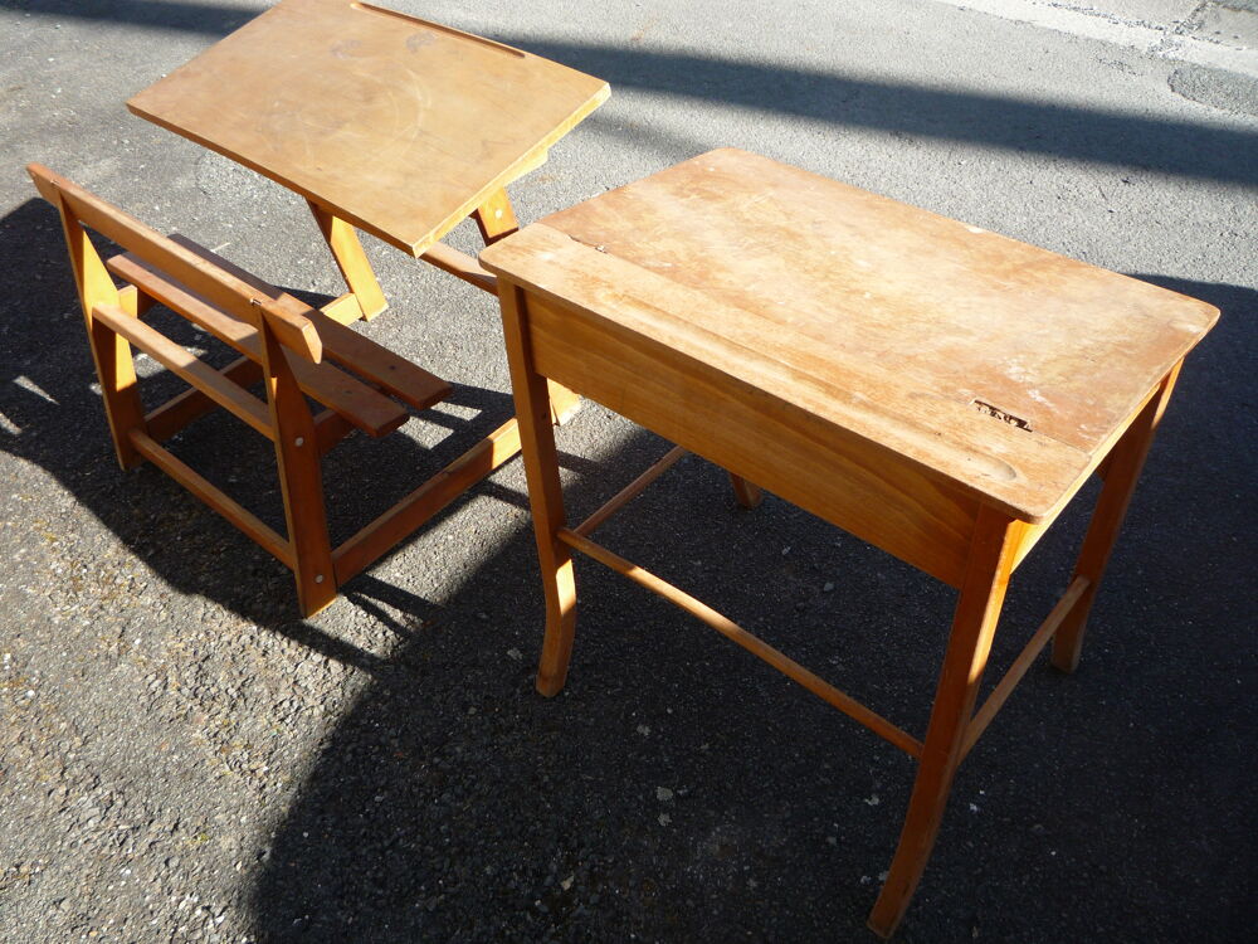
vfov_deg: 46.8
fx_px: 1090
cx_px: 629
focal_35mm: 30
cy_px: 472
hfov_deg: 60.0
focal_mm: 5.2
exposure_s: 1/200
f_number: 4
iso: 100
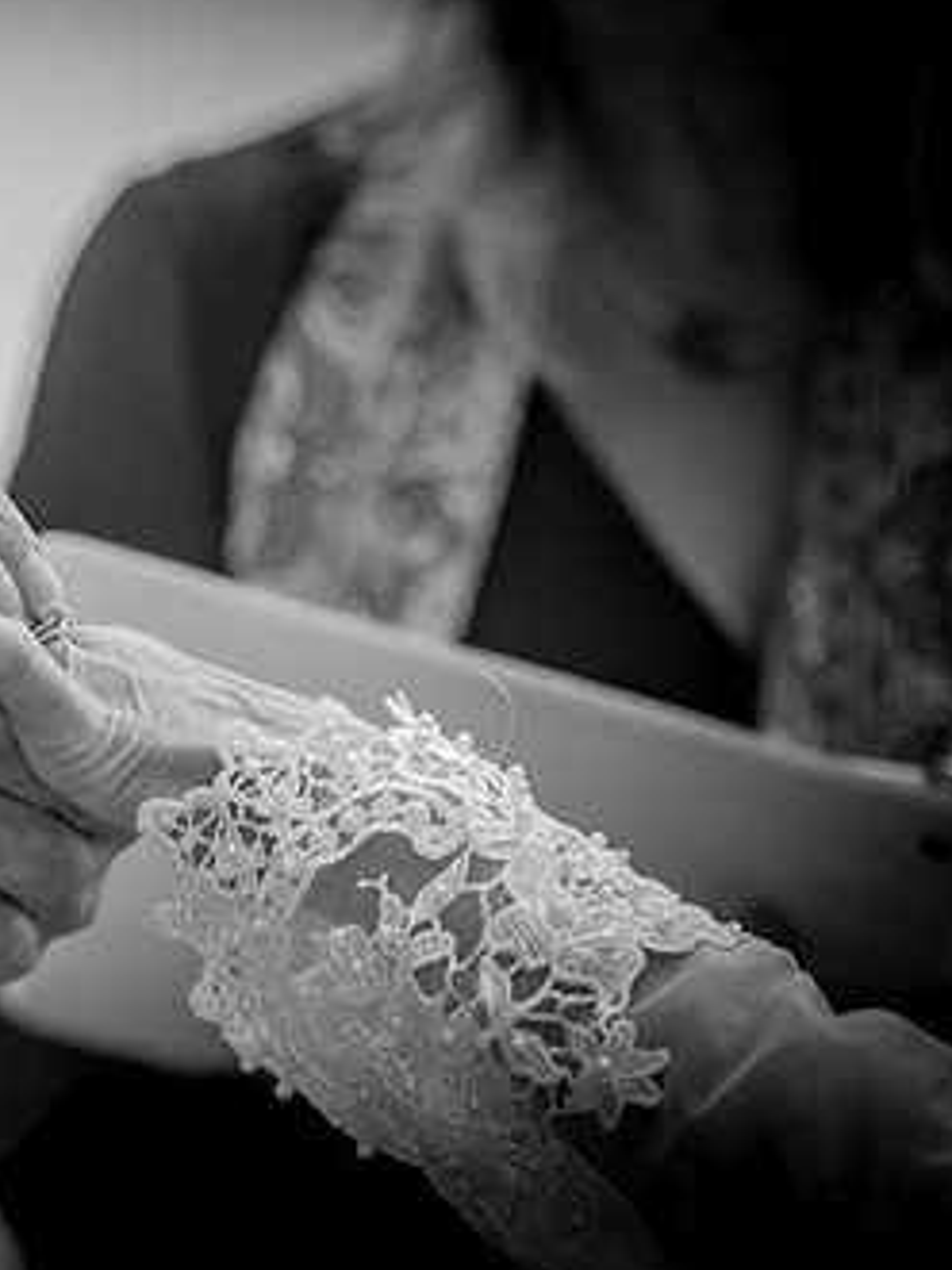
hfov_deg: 5.9
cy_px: 593
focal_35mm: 253
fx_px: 9283
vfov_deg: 7.8
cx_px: -65
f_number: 5
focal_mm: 150
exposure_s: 1/200
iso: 160
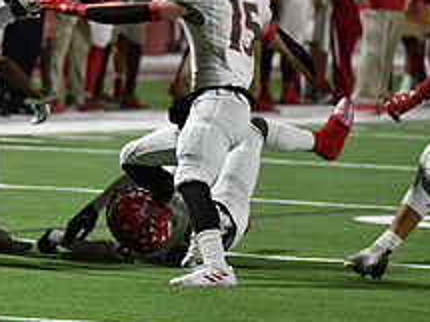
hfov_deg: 3.9
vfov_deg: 2.9
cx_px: -68
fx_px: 6294
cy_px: 27
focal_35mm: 507
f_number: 2.8
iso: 2800
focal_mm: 195
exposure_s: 1/500
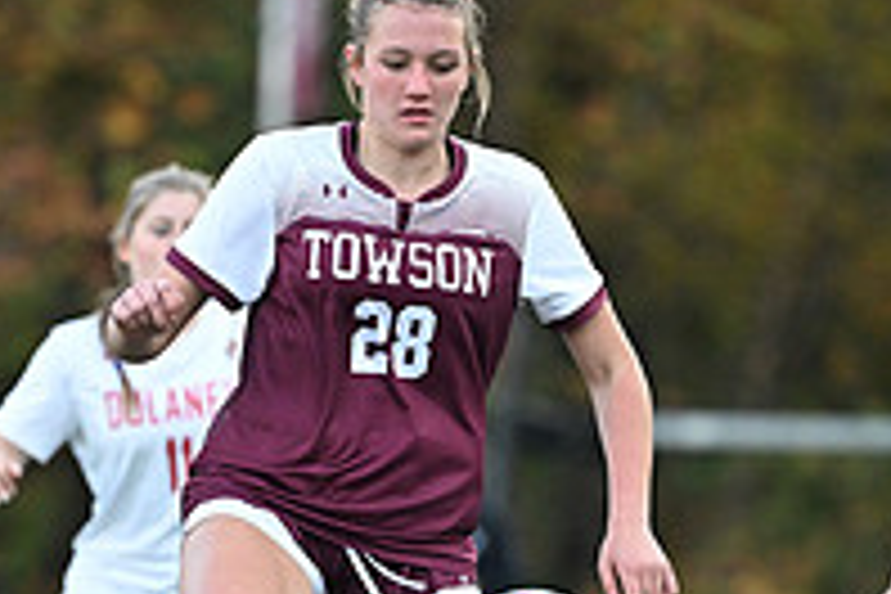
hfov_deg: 3.5
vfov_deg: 2.3
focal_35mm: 586
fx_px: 14502
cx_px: 342
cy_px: 520
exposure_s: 1/2500
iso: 3200
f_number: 2.8
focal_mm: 200
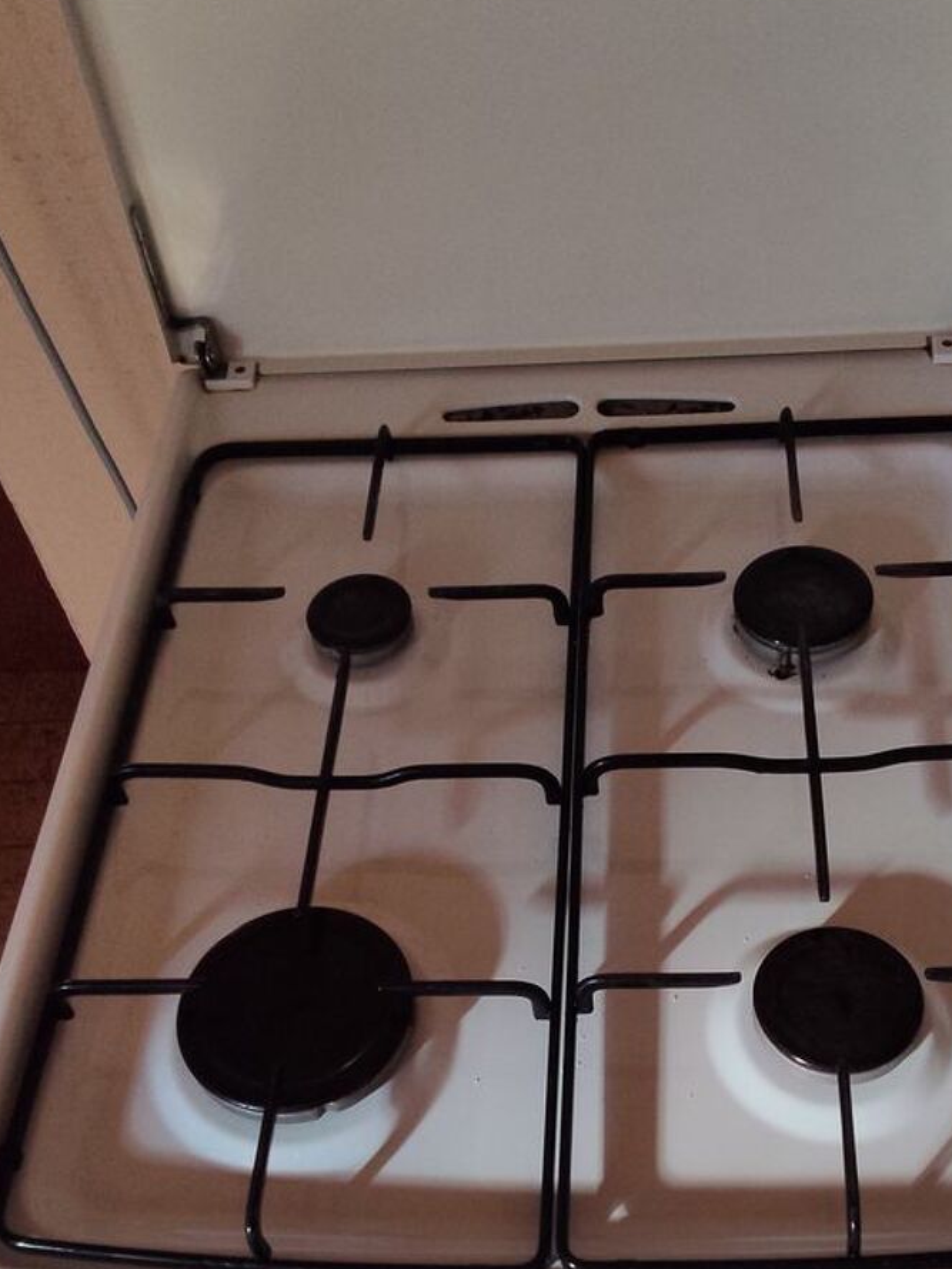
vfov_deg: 47.0
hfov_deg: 36.6
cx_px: 589
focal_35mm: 39
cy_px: 861
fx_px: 1430
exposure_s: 1/100
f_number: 2
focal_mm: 2.78
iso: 100
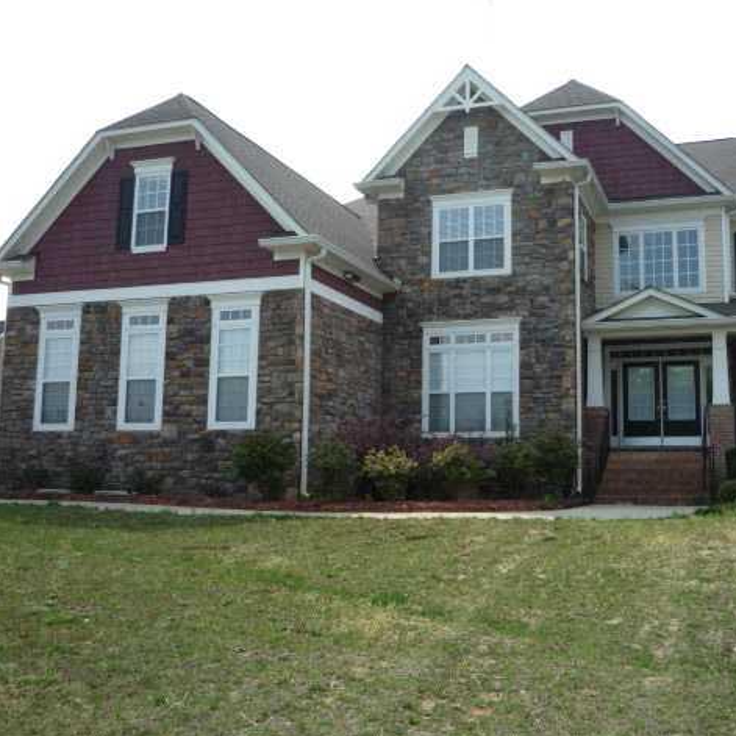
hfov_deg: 45.3
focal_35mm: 36
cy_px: 369
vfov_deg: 46.0
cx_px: 495
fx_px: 866
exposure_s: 1/400
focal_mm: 5.2
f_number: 4
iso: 100
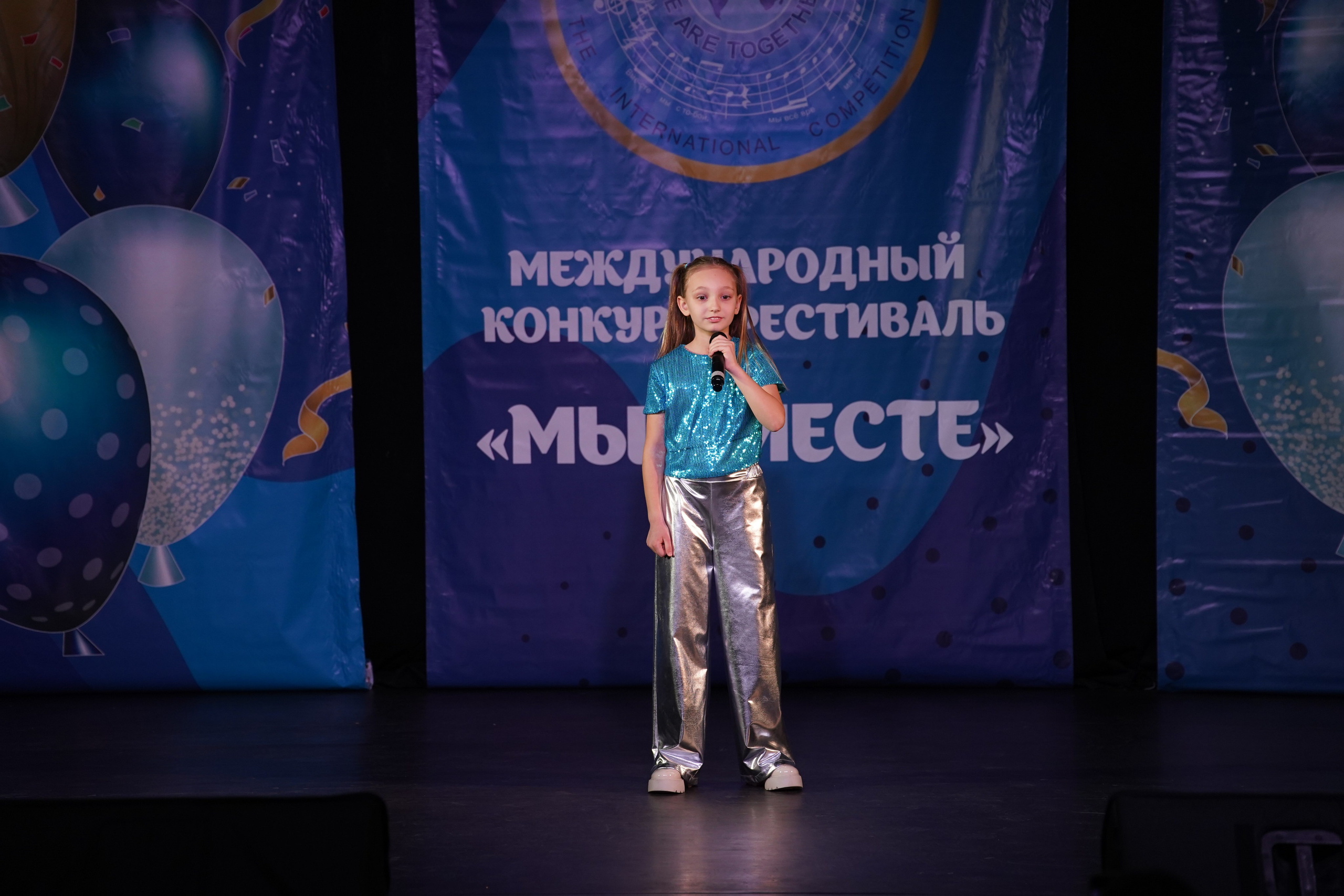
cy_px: 448
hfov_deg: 13.7
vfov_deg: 9.1
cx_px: 672
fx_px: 5600
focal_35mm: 150
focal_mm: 150
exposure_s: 1/400
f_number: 4
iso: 1600
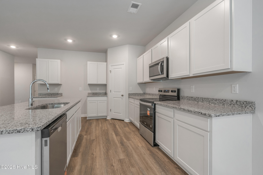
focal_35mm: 16
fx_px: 117
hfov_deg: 96.7
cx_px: 132
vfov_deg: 73.7
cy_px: 88
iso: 1250
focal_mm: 16
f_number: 8
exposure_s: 1/60
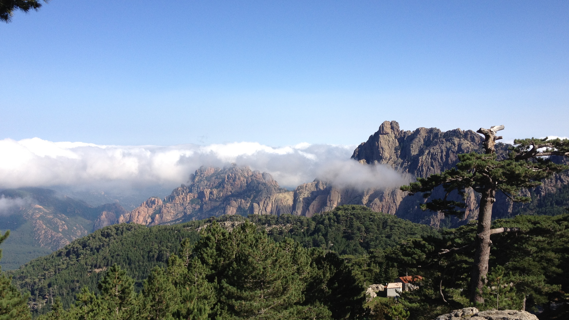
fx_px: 588
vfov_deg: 30.3
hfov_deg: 51.6
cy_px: 192
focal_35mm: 39
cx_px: 289
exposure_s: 1/1783
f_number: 2.4
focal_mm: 4.28
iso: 64
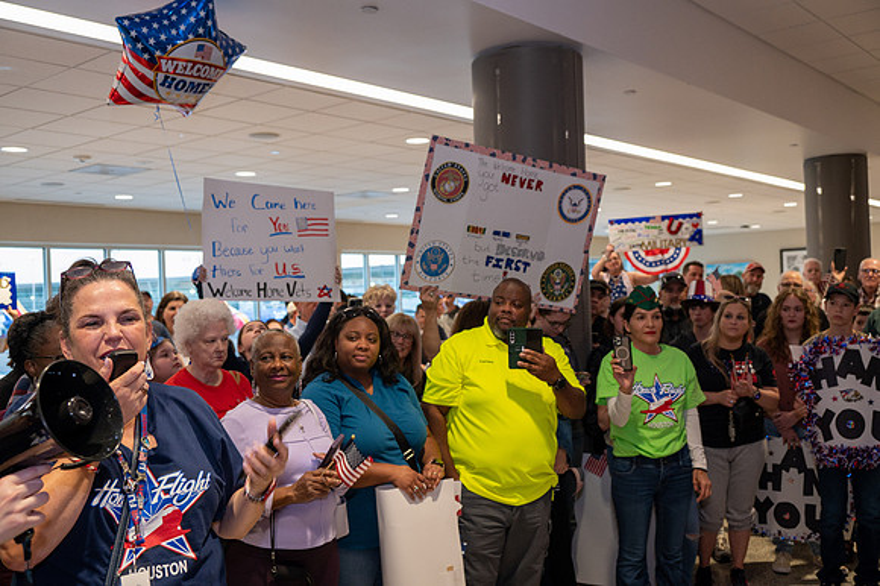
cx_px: 440
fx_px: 879
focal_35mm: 36
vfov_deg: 36.8
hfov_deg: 53.2
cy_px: 293
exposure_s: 1/60
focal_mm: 36
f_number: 4.8
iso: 1600
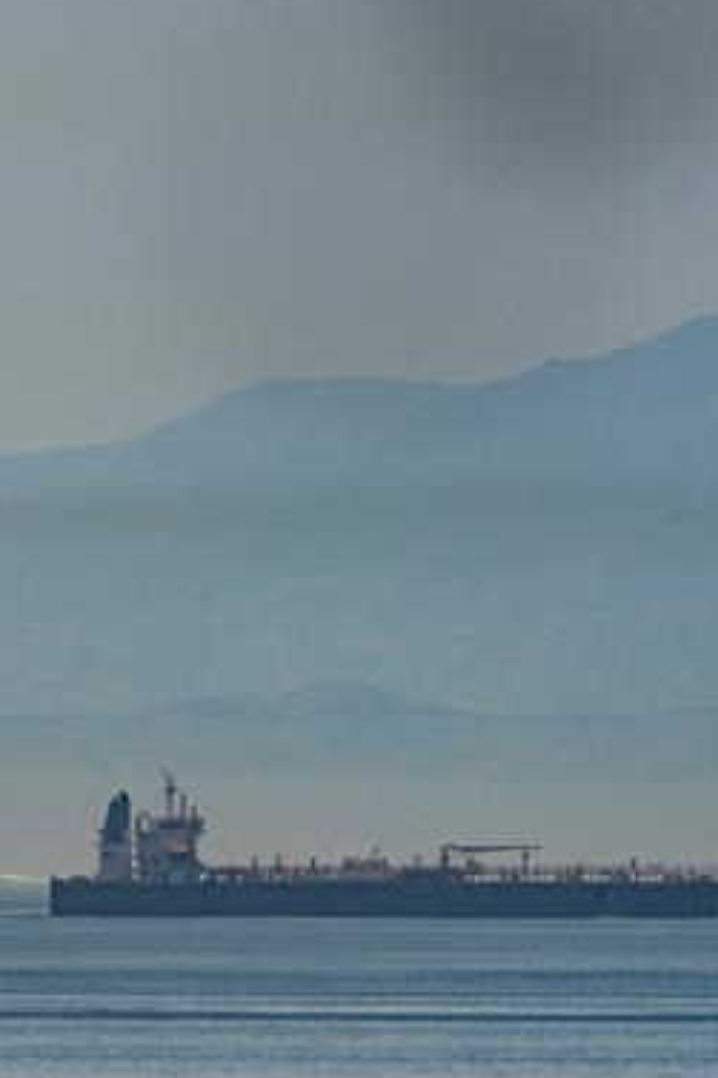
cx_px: 9
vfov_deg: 3.0
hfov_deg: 2.0
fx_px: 20660
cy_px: 603
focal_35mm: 690
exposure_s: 1/1600
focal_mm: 400
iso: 200
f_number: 6.3
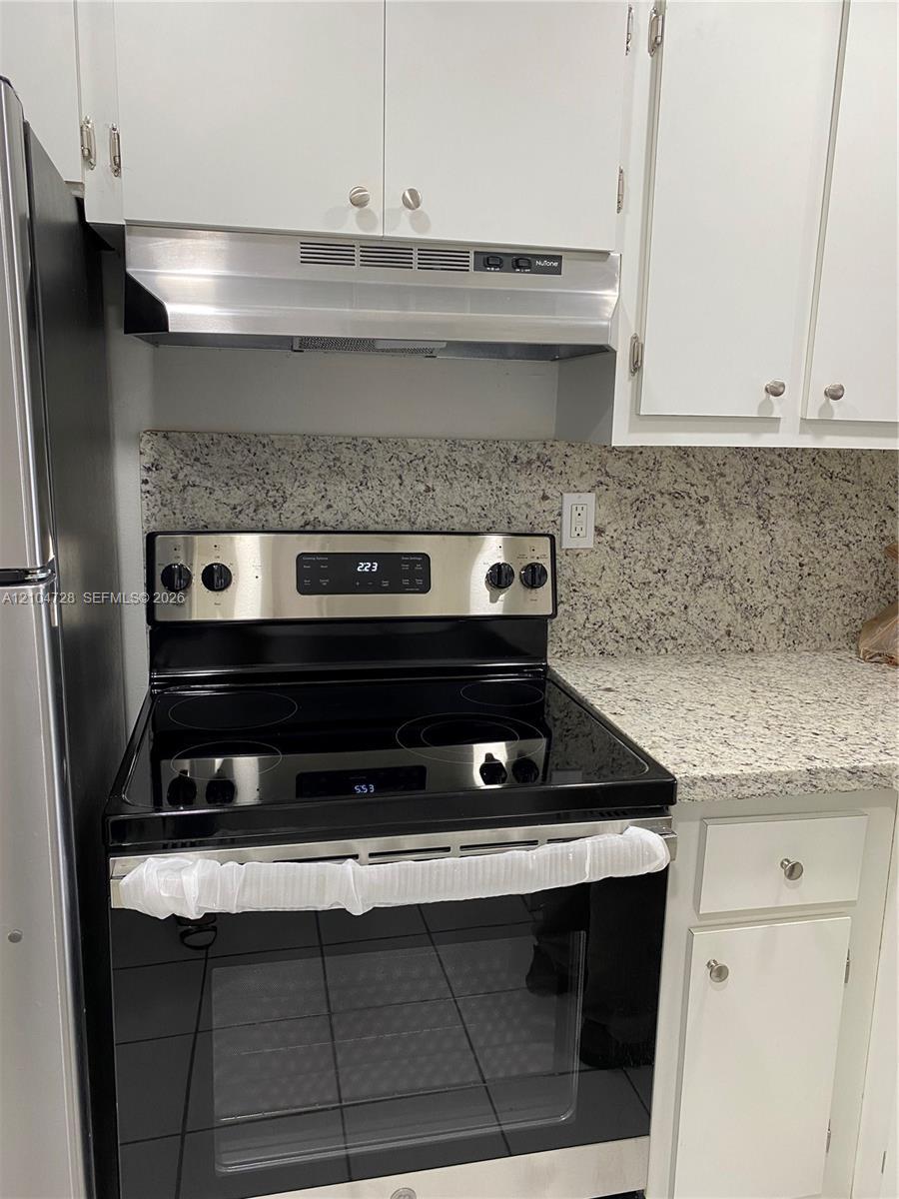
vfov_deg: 67.3
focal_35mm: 26
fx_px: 900
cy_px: 600
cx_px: 450
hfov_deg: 53.1
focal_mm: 4.25
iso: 80
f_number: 1.8
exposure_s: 1/60
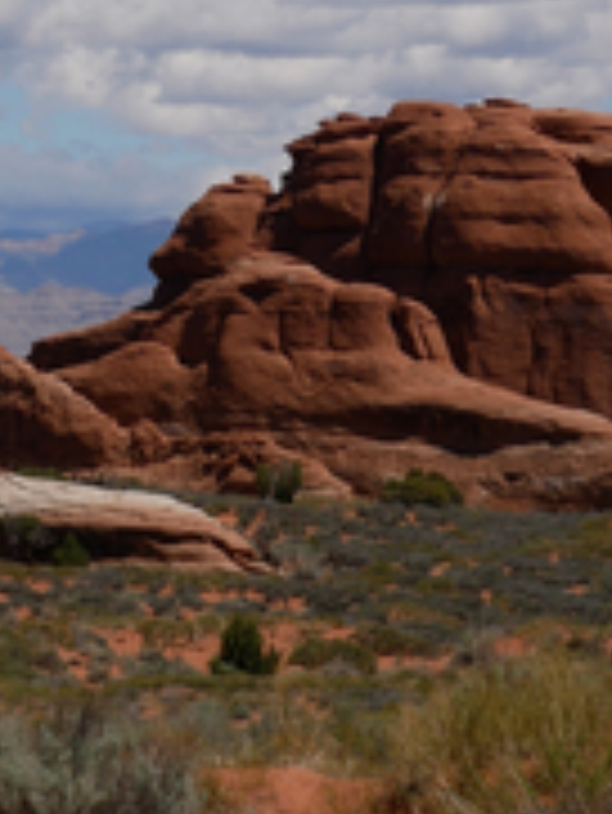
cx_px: -184
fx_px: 6075
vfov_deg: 7.6
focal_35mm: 258
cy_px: -144
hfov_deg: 5.7
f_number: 9
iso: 200
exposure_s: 1/1000
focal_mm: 45
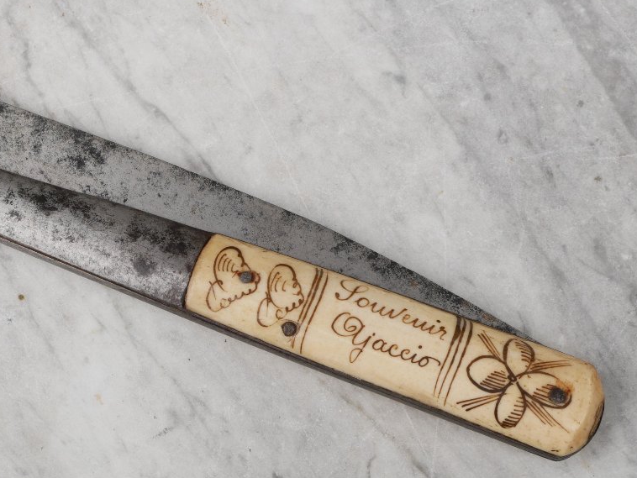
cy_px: 233
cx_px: 211
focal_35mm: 95
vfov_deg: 15.6
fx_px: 1749
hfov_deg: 20.6
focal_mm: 30
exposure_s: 1/250
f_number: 5.6
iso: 200
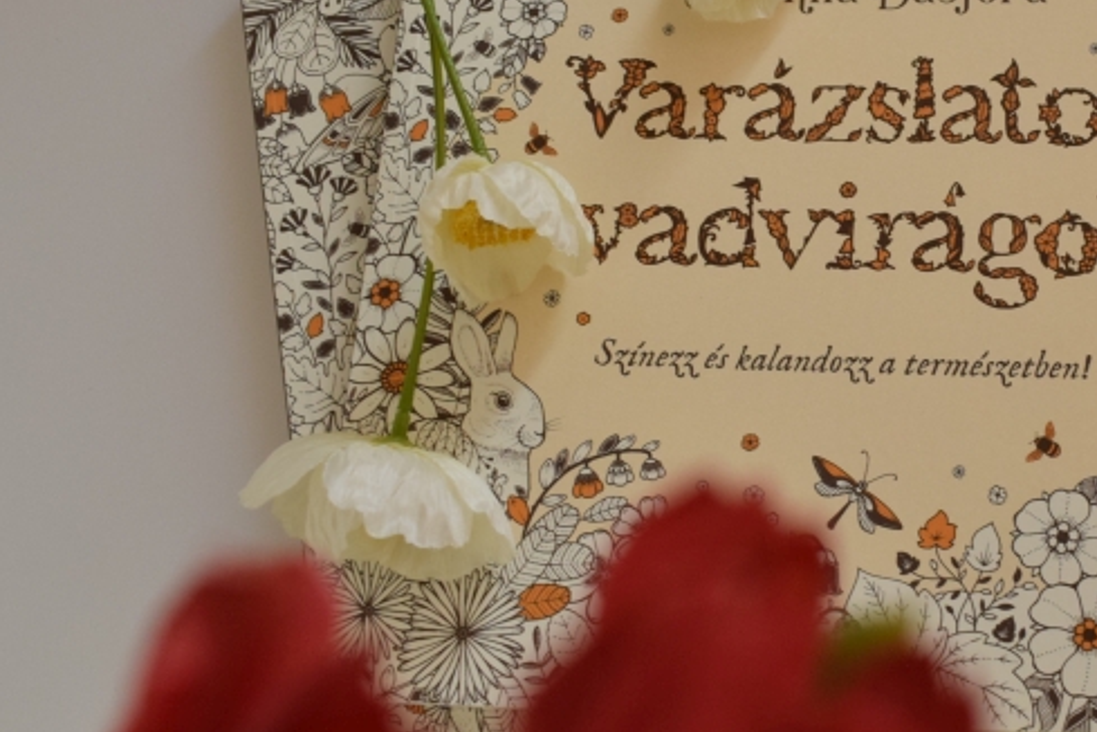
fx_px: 1615
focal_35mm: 53
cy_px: 260
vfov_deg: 25.4
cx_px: 875
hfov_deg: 36.3
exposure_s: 1/100
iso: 800
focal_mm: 18
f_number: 6.3
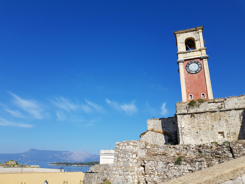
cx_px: 122
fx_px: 184
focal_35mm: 26
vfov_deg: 53.1
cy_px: 92
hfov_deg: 67.3
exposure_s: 1/2680
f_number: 1.7
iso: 40
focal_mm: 4.2
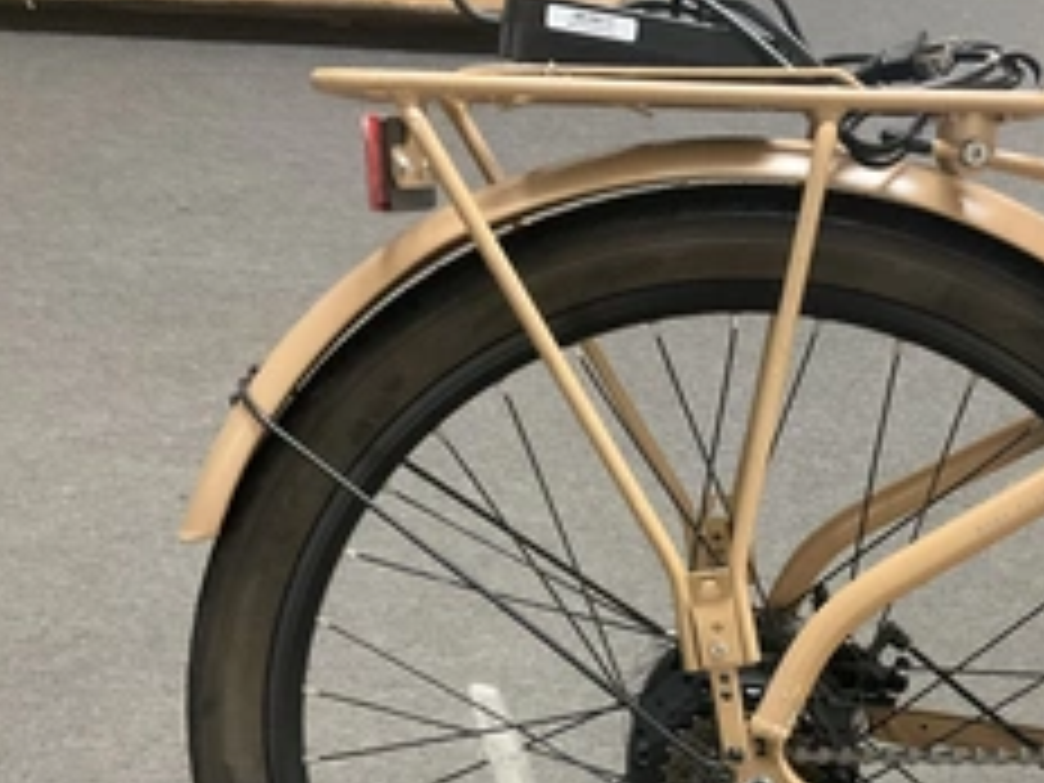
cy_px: 608
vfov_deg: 28.6
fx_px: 1508
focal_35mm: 50
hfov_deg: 37.6
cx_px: 729
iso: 400
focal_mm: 3
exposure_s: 1/30
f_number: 1.8
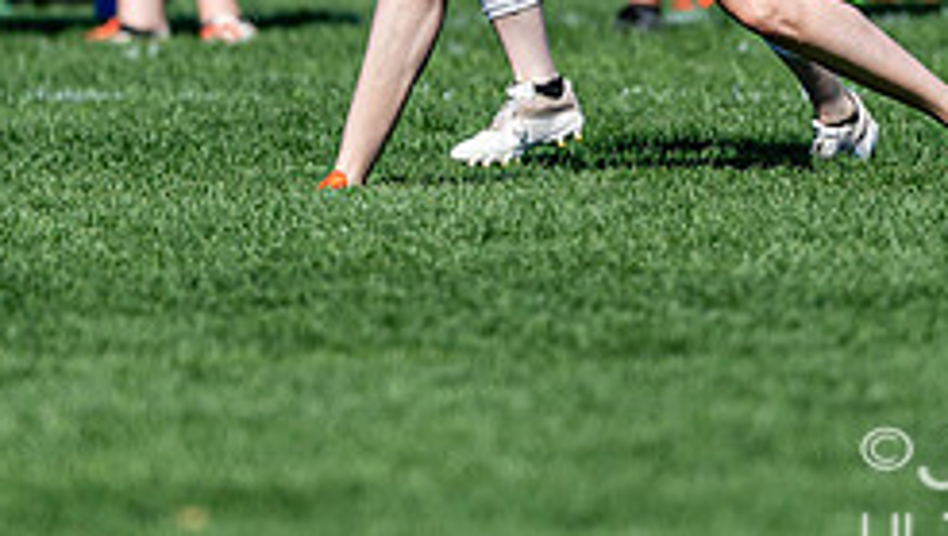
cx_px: 605
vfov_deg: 0.8
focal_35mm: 1480
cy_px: -129
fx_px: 37243
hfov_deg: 1.5
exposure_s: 1/2500
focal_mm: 400
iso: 100
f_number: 2.8
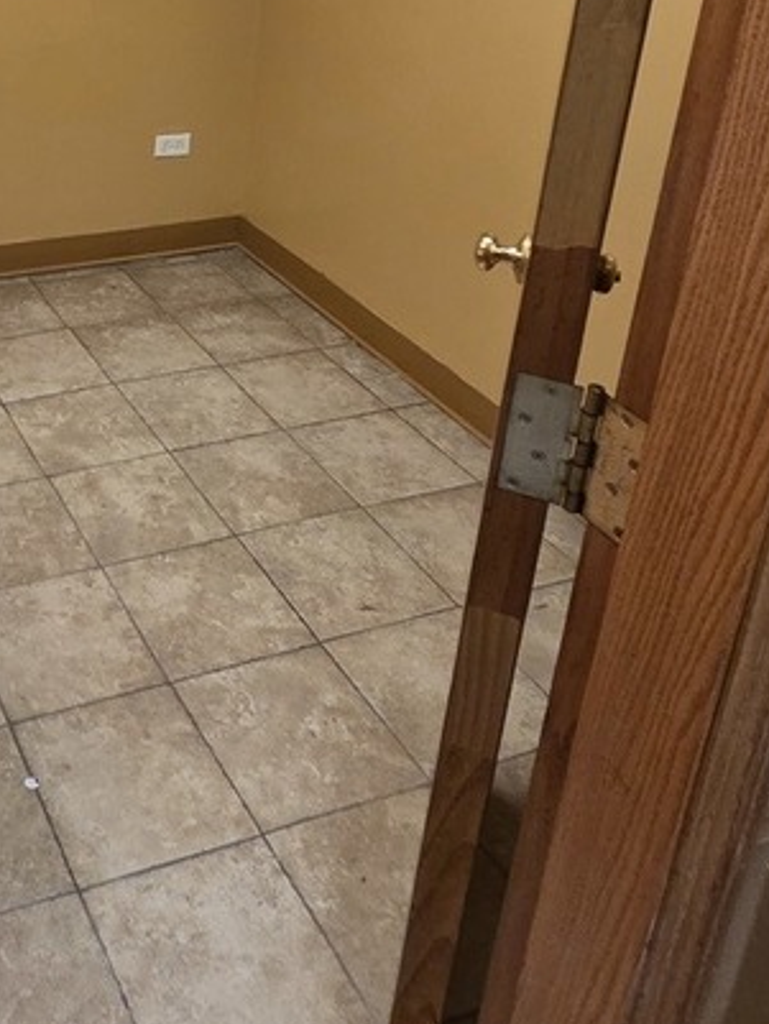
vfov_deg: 48.5
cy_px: 153
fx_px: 1036
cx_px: -49
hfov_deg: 35.6
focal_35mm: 35
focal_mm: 2.2
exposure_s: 1/60
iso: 320
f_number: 2.2
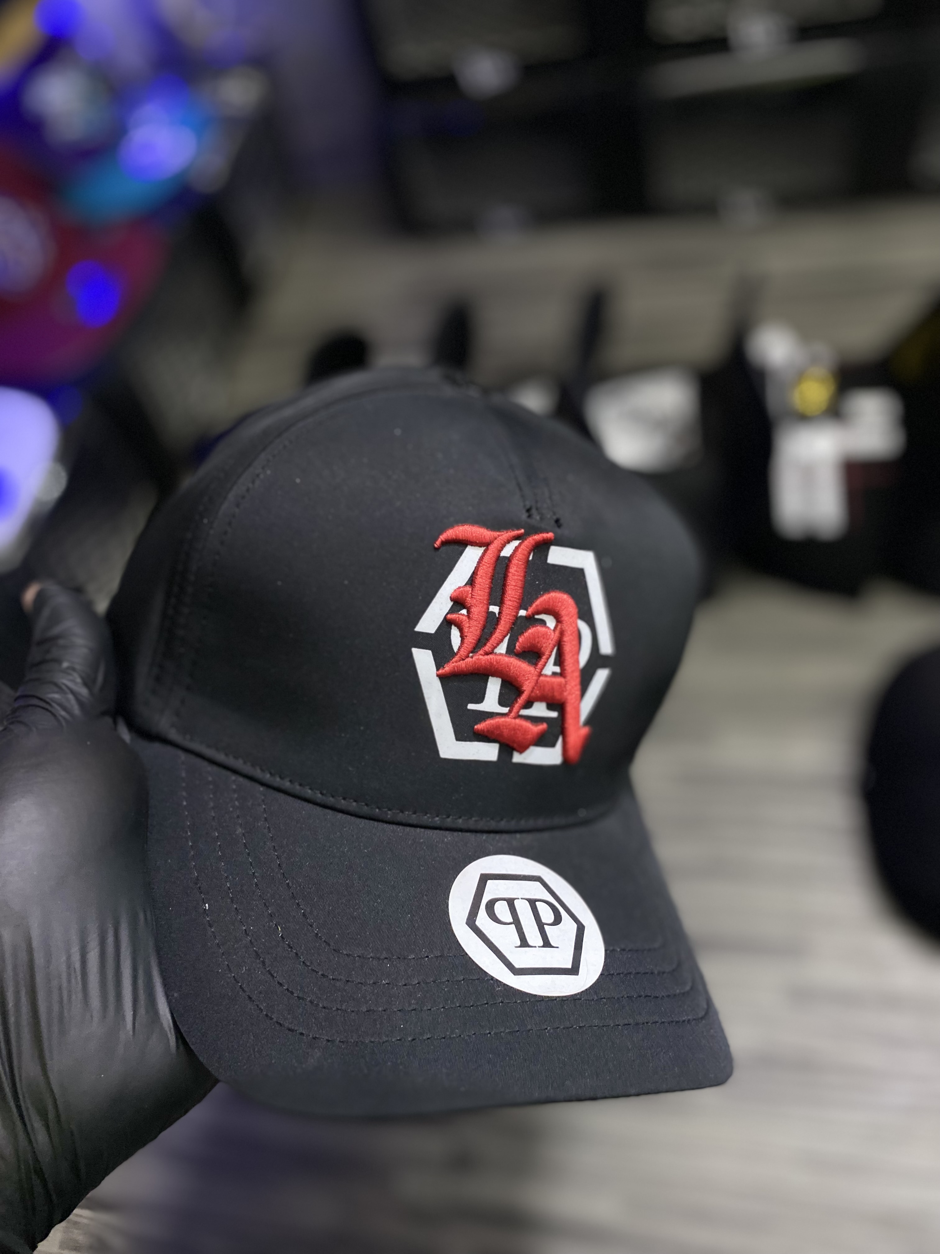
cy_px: 627
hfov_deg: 53.1
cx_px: 470
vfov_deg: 67.3
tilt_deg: -53.3
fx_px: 941
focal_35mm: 26
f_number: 1.8
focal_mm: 4.25
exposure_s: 1/60
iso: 320
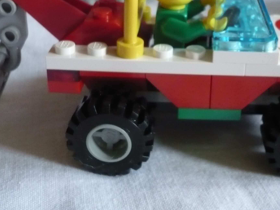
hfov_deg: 33.4
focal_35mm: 57
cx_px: 189
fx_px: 461
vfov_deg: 25.4
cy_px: 54
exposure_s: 1/50
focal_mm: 5.8
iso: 400
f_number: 2.8
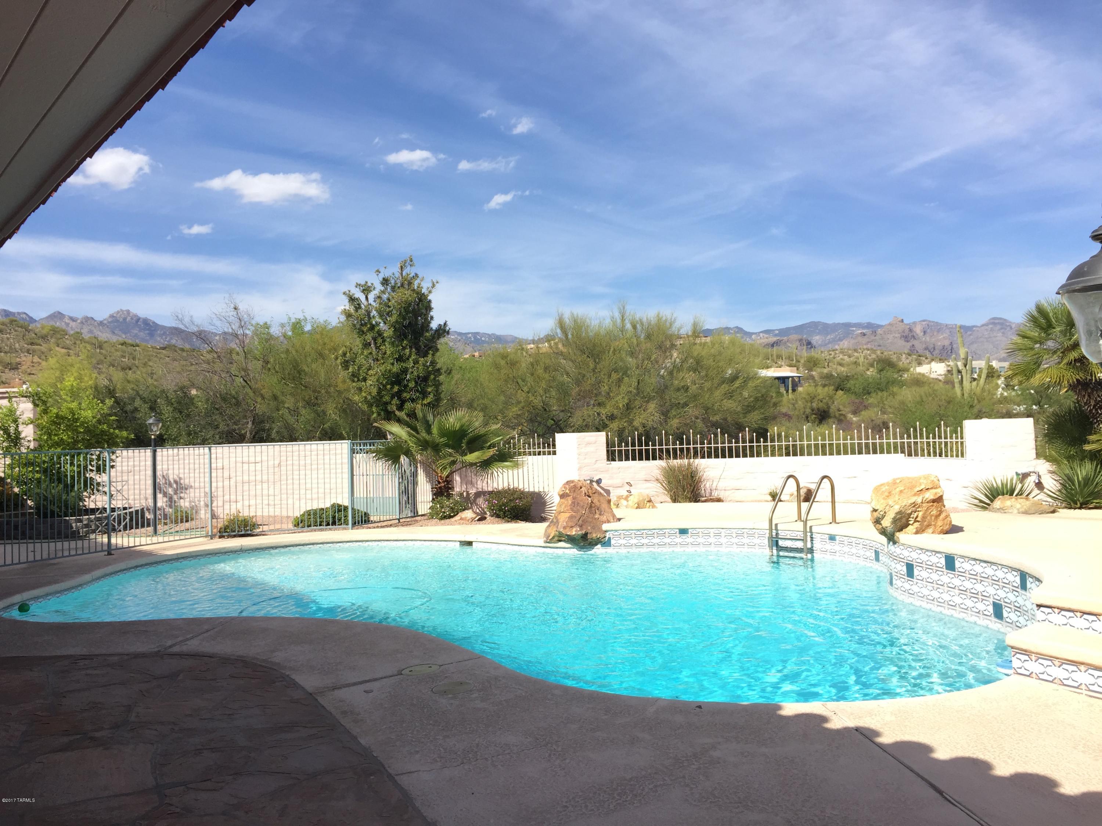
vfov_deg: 48.2
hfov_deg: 61.7
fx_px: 923
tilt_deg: +2.3
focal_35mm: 29
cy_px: 413
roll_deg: +1.0
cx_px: 551
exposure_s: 1/1319
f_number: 2.2
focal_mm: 4.15
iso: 32
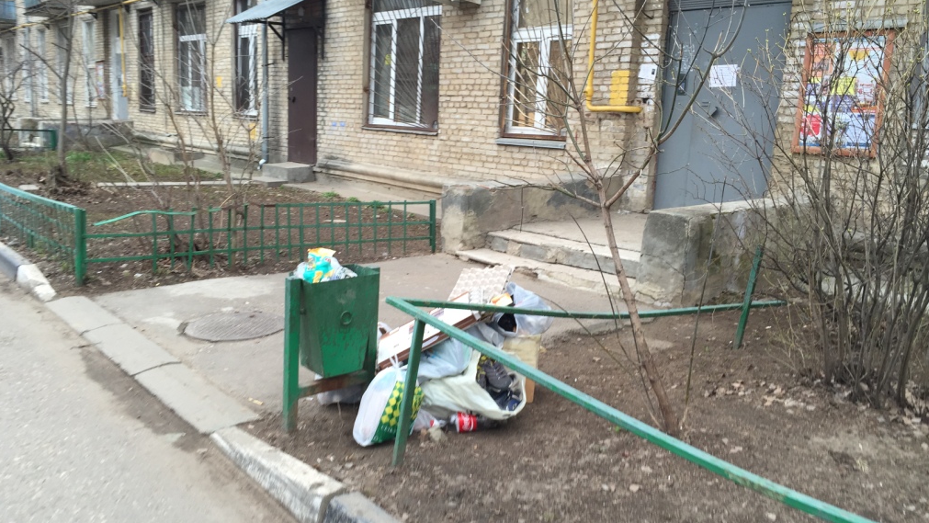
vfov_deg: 36.7
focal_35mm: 32
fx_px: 788
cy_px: 273
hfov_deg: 61.0
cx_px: 459
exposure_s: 1/100
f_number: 2.2
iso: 40
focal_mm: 4.15
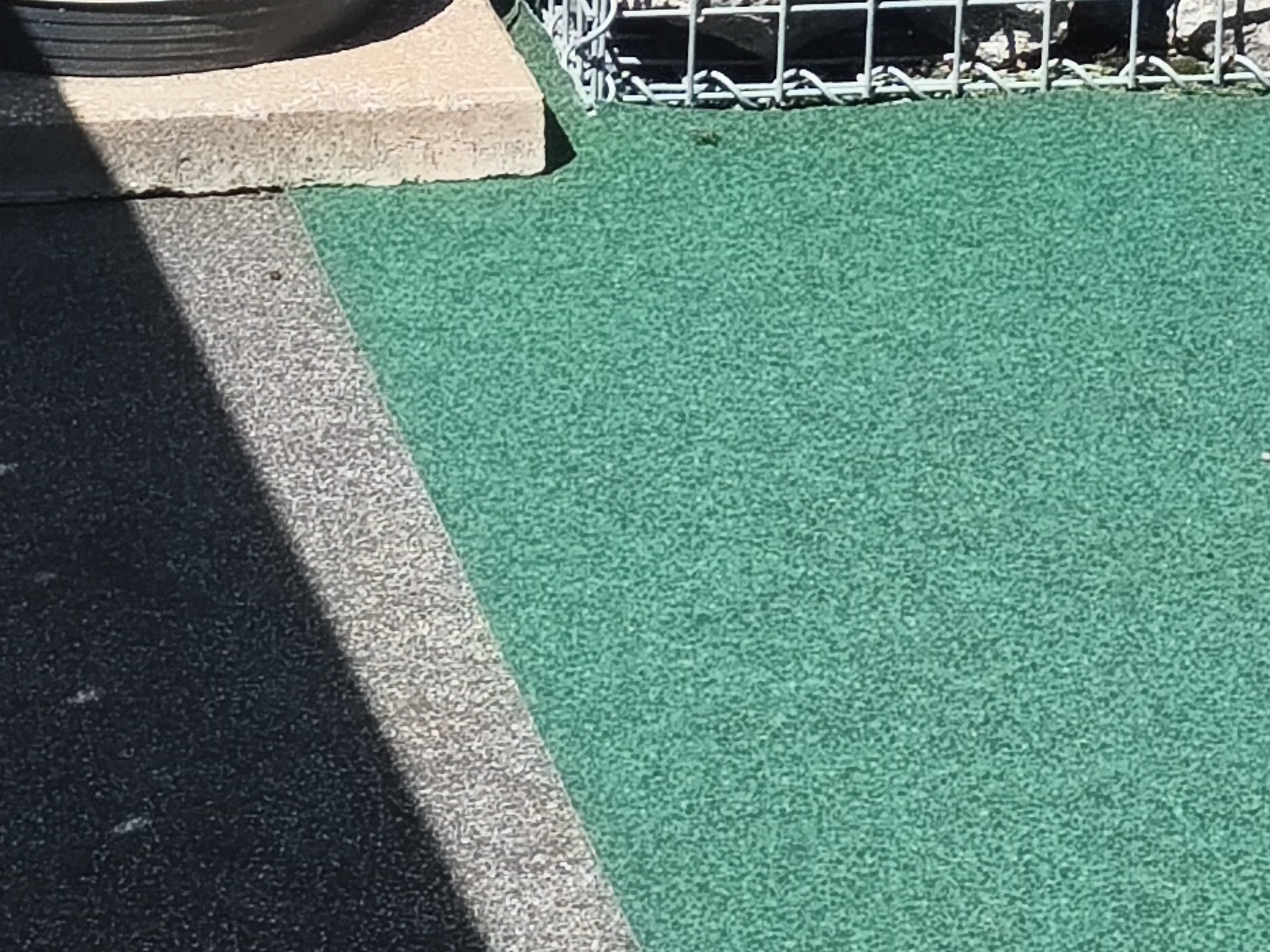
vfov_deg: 7.1
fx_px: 7372
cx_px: 534
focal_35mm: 201
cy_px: -884
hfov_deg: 9.8
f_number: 1.65
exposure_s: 1/1261
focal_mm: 6.14
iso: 50
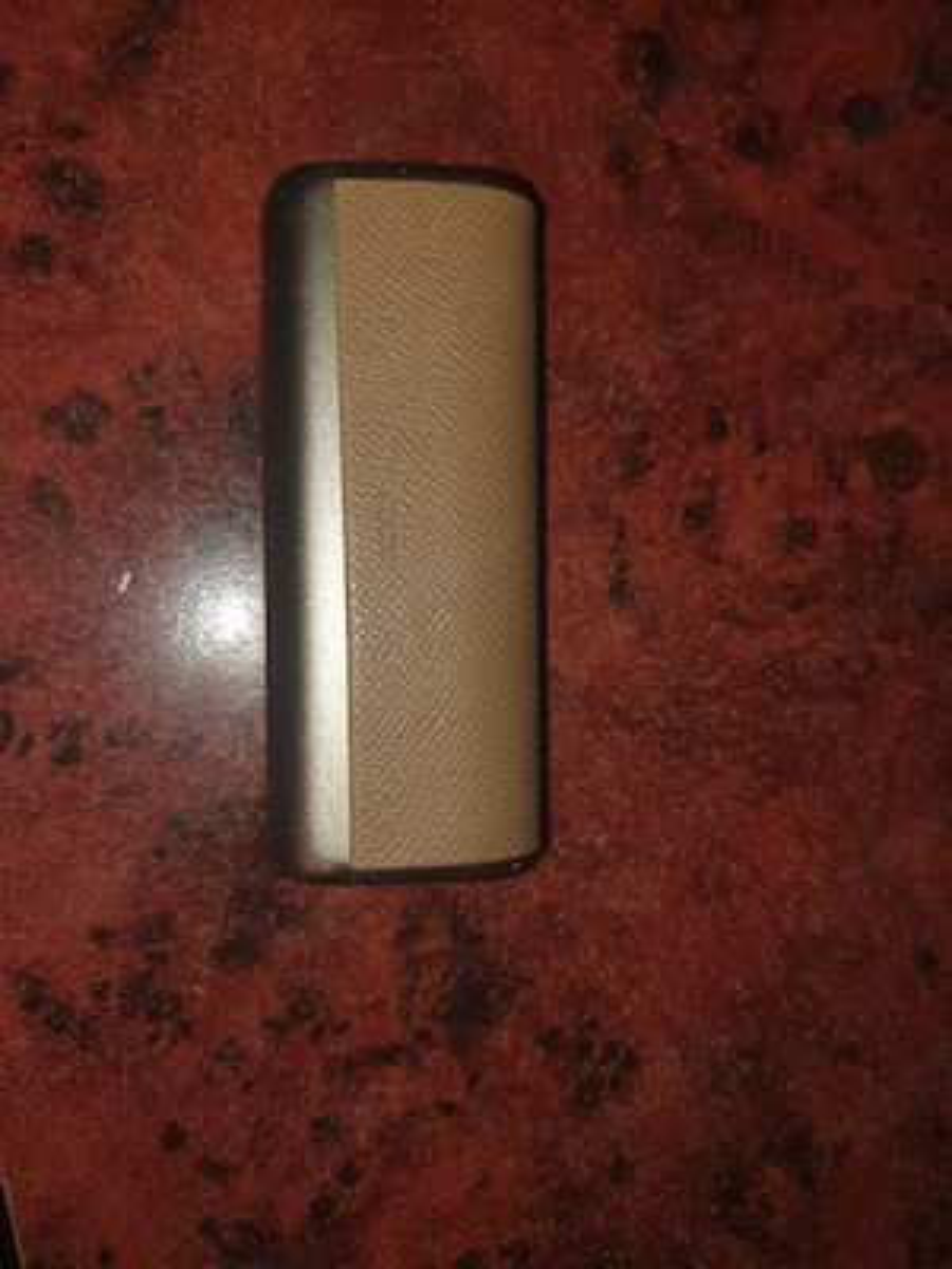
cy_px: 634
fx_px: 953
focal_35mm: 26
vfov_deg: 67.3
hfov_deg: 53.1
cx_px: 476
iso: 50
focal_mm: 4.32
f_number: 1.5
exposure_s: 1/133
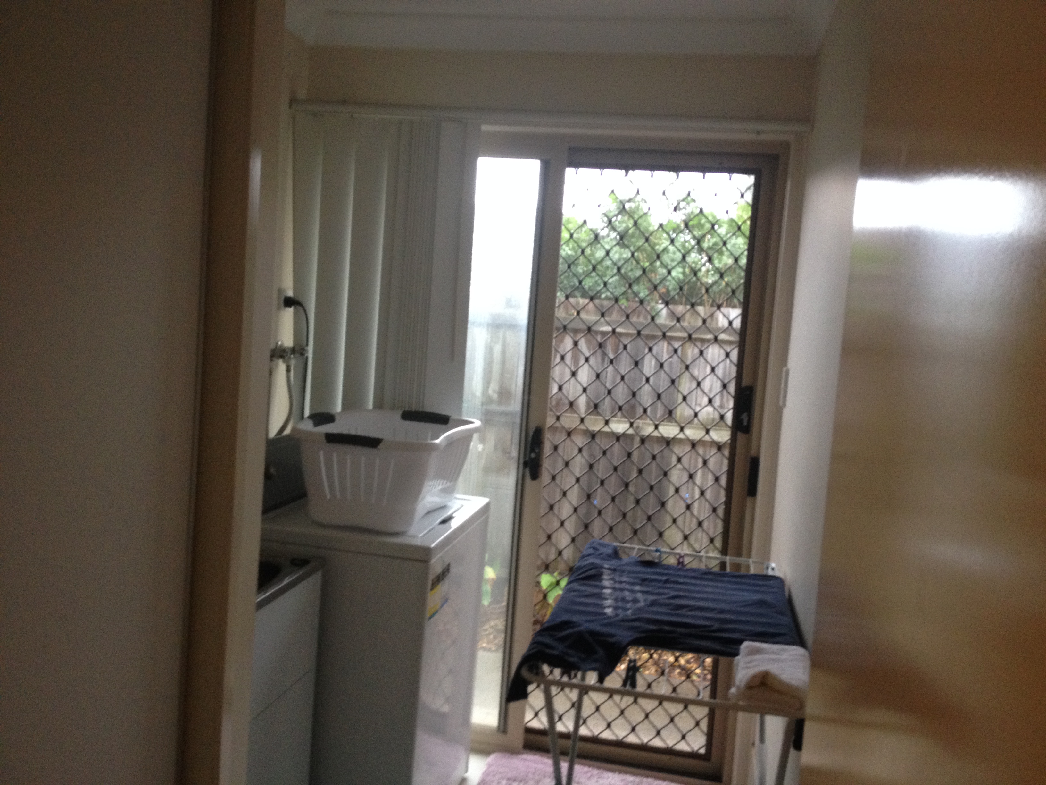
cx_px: 523
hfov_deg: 52.6
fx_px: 1058
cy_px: 392
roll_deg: -4.8
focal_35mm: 35
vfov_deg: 40.7
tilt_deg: -7.9
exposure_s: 1/20
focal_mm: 4.28
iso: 160
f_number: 2.4
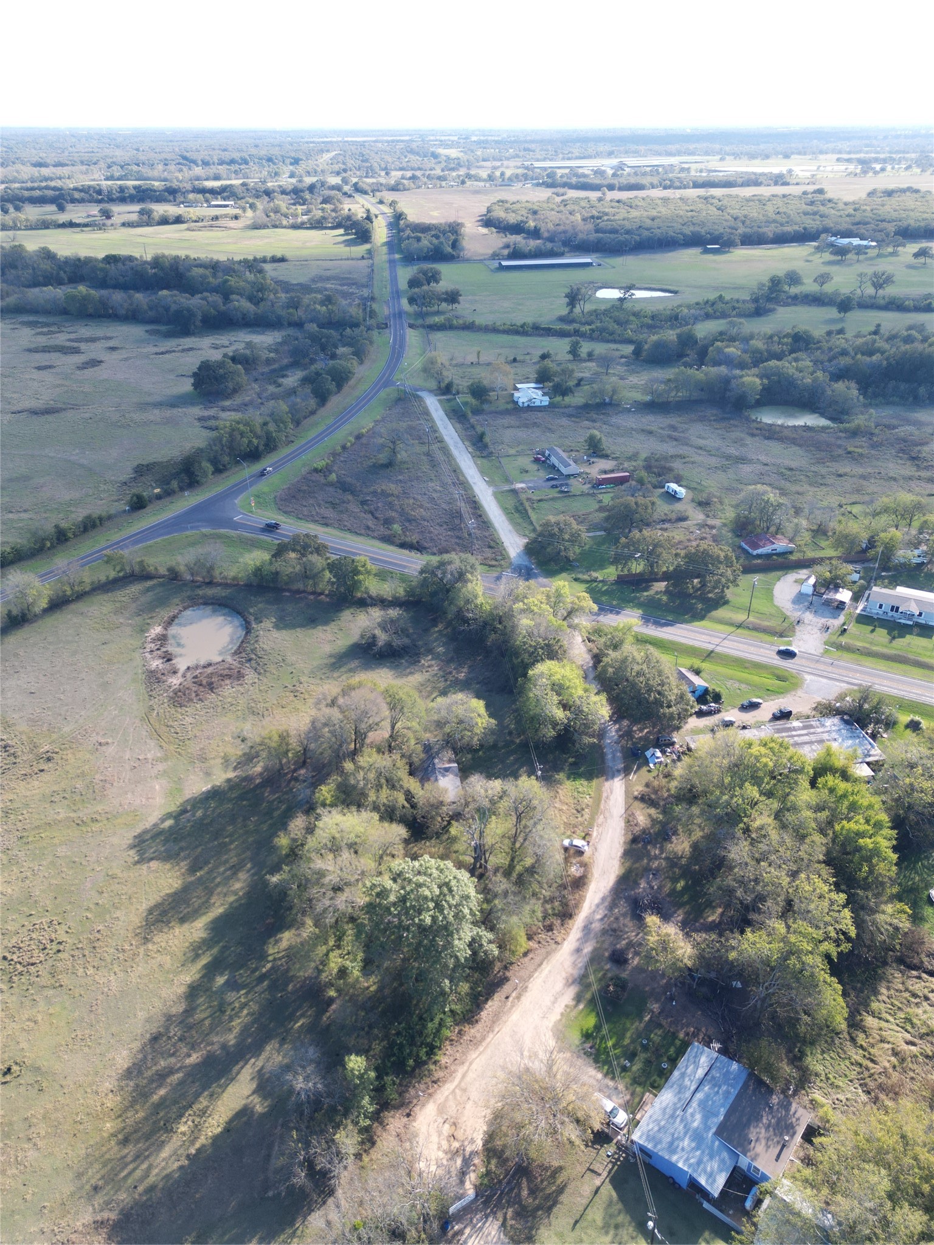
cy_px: 622
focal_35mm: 24
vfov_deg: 71.6
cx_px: 467
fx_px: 863
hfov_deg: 56.8
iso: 100
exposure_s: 1/640
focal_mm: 6.72
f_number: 1.7
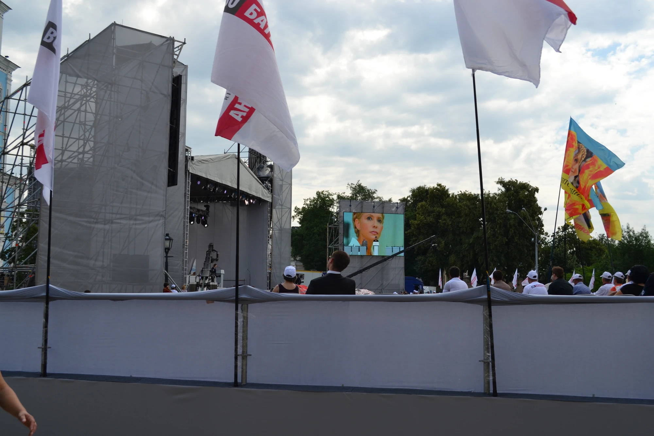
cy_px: 218
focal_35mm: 39
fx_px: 708
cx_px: 327
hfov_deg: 49.6
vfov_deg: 34.2
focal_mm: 26
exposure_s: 1/250
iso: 100
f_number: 8
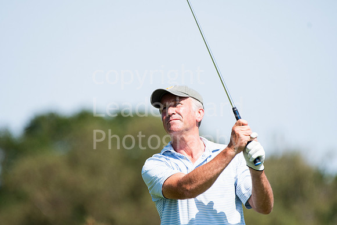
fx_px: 7022
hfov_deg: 2.7
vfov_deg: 1.8
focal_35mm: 750
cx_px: 168
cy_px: 112
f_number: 6.3
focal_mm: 500
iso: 640
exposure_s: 1/1600
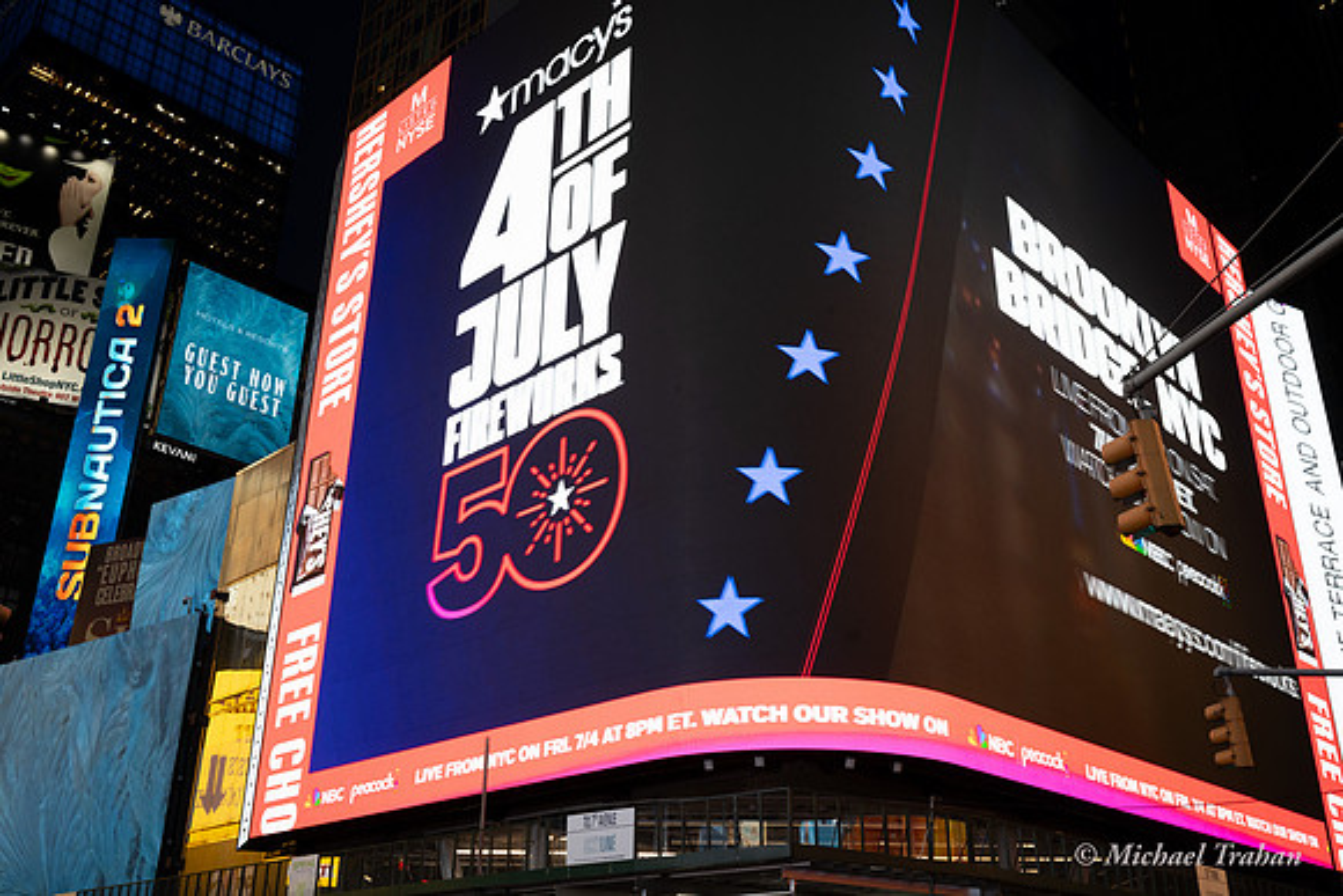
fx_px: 1269
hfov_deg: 55.8
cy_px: 448
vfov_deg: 38.9
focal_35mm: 34
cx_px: 672
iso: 400
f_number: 9
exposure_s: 1/30
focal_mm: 34
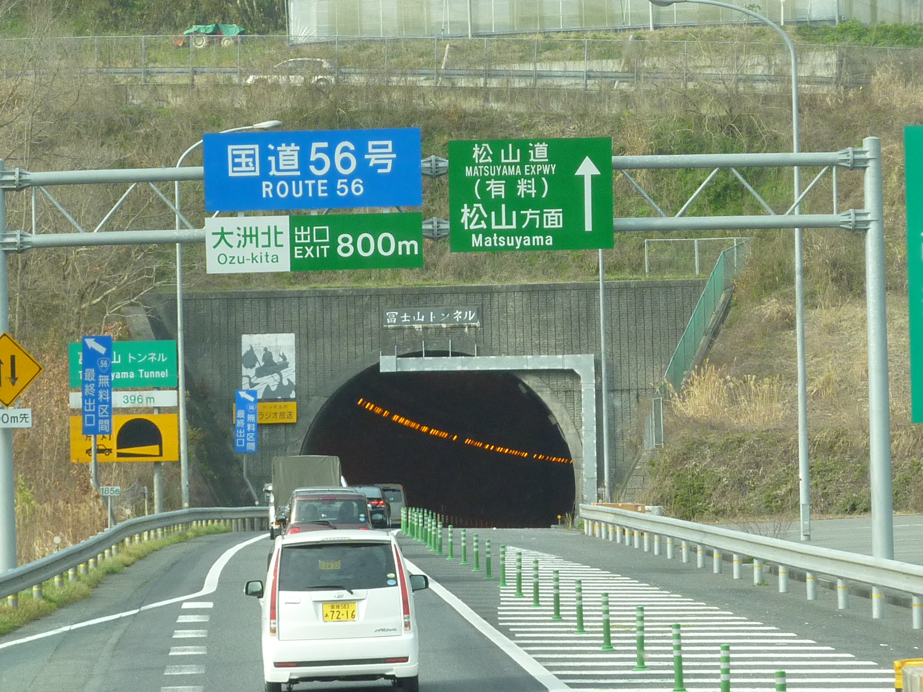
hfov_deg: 9.2
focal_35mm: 214
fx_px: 5706
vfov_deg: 6.9
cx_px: 462
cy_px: 346
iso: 160
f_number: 4.4
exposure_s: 1/250
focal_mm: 19.5
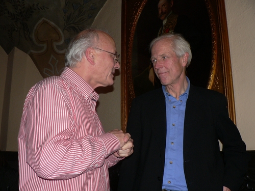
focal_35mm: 36
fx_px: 265
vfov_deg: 39.7
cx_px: 128
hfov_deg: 51.4
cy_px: 96
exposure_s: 1/60
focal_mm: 6
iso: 100
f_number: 2.8
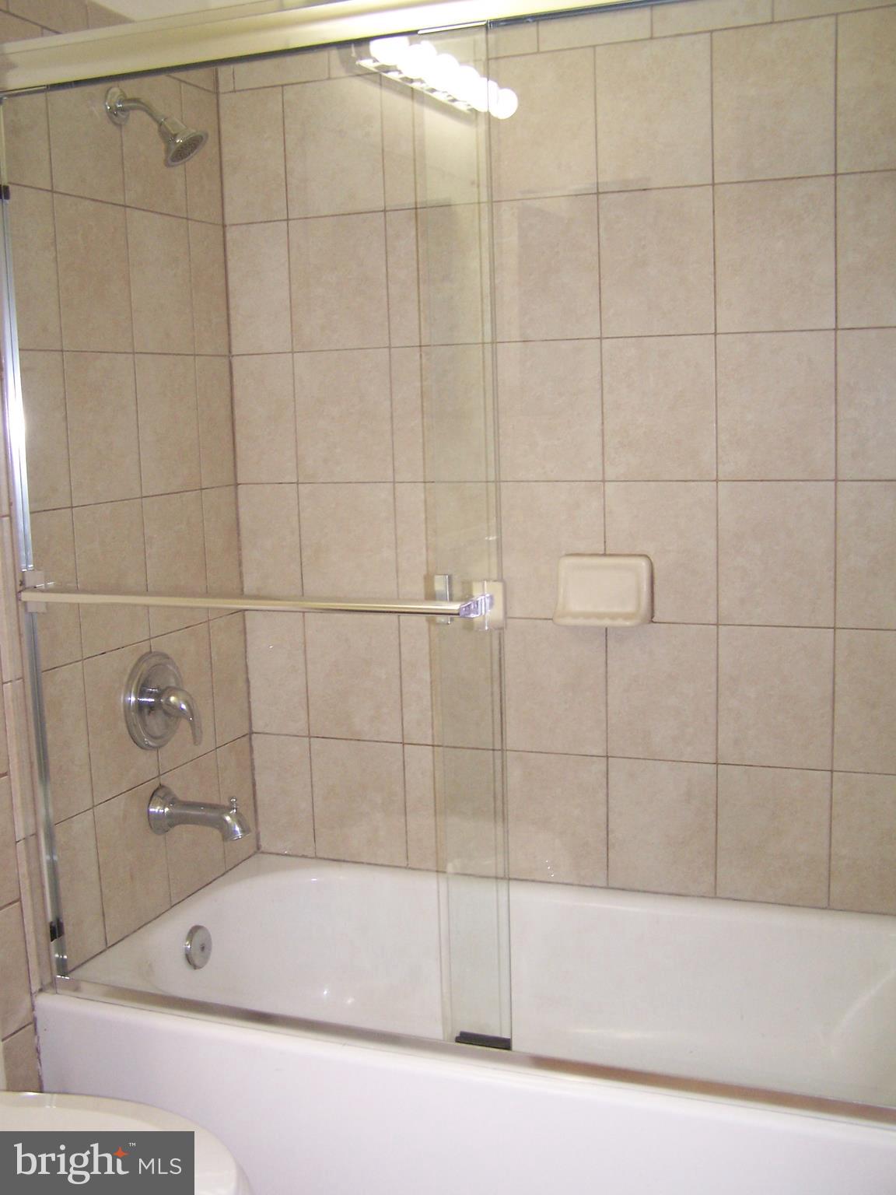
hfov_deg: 37.7
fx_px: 1311
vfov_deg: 49.0
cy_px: 598
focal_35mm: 38
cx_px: 448
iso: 140
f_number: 2.8
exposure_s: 1/60
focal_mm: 6.3
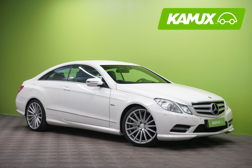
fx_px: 441
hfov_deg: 31.9
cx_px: 126
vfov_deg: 21.6
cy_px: 84
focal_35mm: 63
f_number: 10
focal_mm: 63
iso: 2000
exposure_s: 1/25
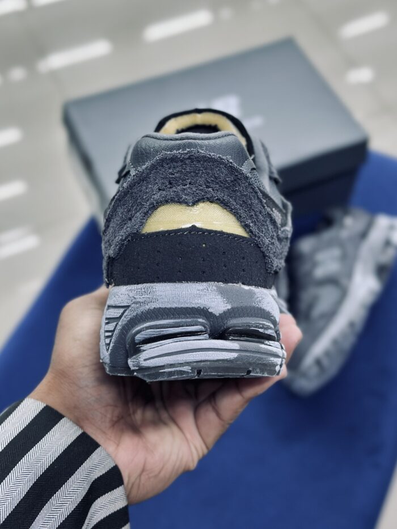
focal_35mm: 48
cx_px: 198
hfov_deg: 30.3
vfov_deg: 39.7
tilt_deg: -53.6
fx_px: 734
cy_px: 264
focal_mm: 6.86
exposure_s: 1/100
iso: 100
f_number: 1.78
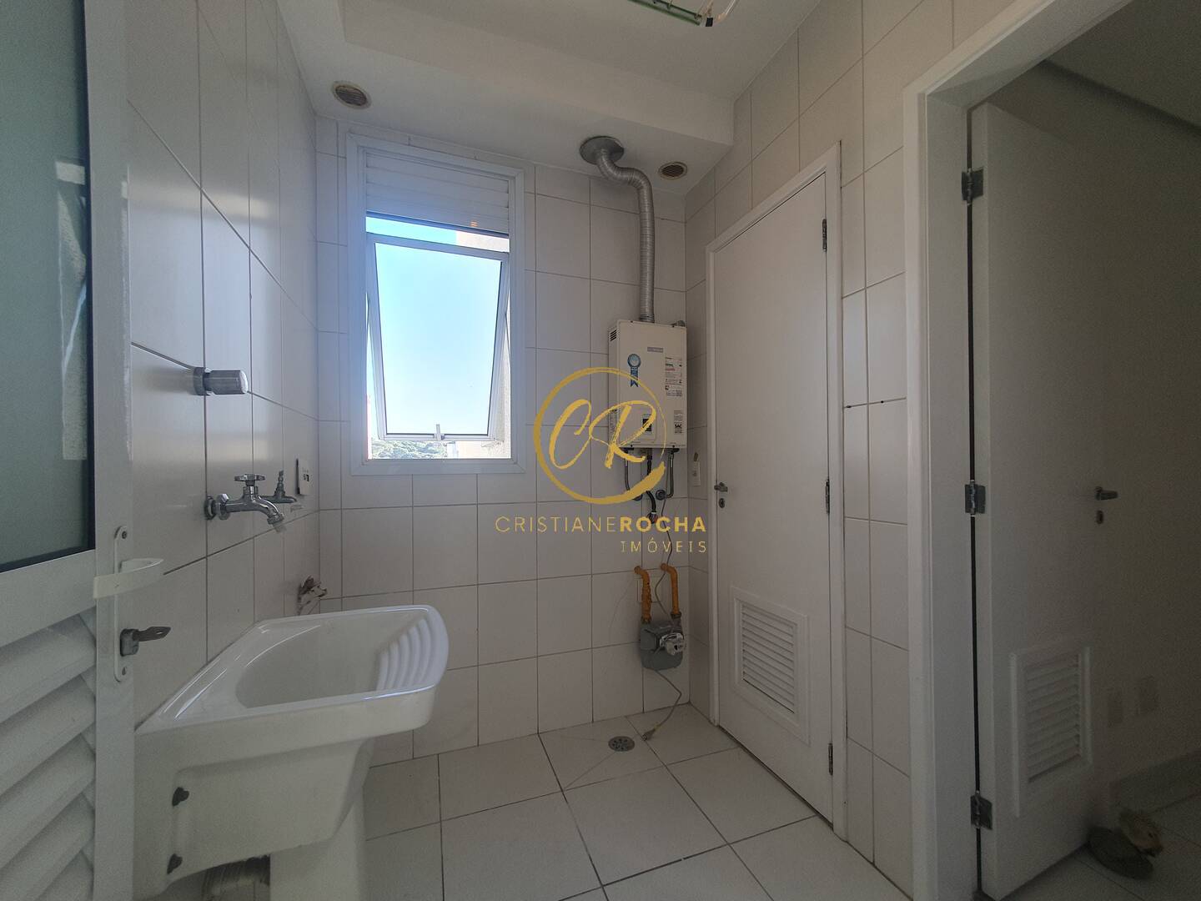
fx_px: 451
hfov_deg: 106.2
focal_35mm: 13
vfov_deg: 89.9
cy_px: 450
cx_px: 600
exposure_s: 1/60
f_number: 2.2
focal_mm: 1.8
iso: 50
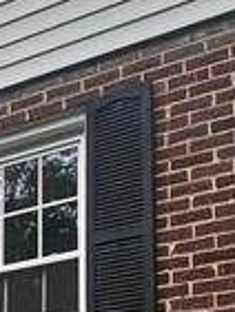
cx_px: -124
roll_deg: -2.0
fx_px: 967
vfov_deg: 17.3
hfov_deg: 13.1
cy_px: 398
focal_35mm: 107
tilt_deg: +7.7
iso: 40
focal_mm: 2.22
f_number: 2.2
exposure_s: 1/198
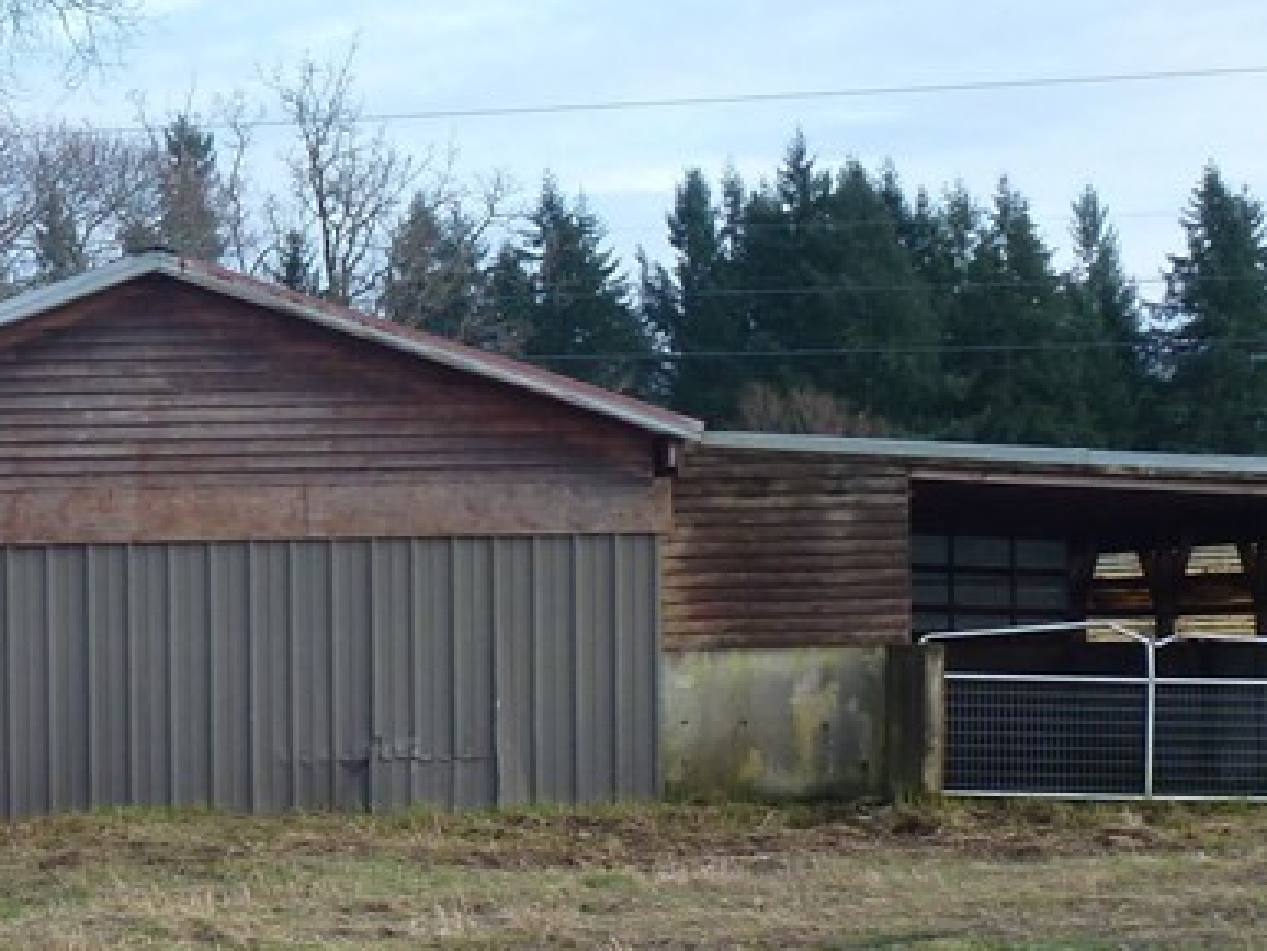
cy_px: 879
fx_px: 3991
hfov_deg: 17.7
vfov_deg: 13.5
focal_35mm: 109
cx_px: 43
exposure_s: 1/200
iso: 100
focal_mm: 7.4
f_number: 3.9
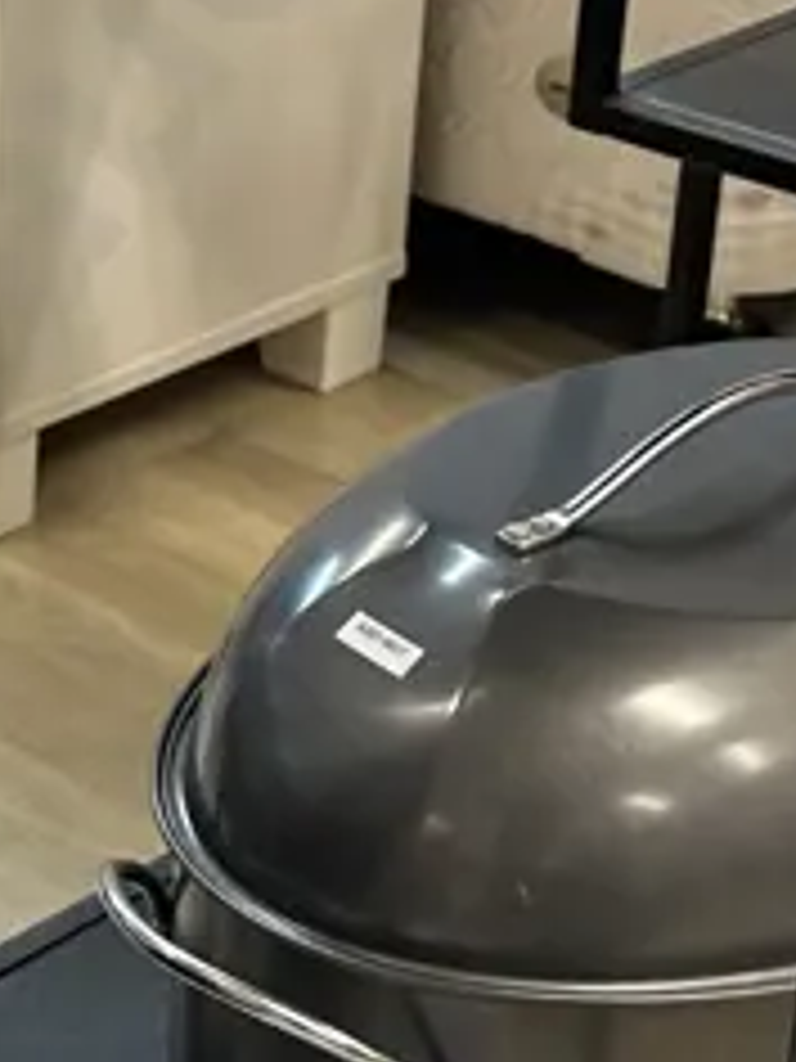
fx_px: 3189
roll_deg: +0.7
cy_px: 414
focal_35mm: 104
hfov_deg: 13.9
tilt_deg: -26.5
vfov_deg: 18.9
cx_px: -117
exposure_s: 1/50
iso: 125
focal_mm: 6.86
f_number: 1.78
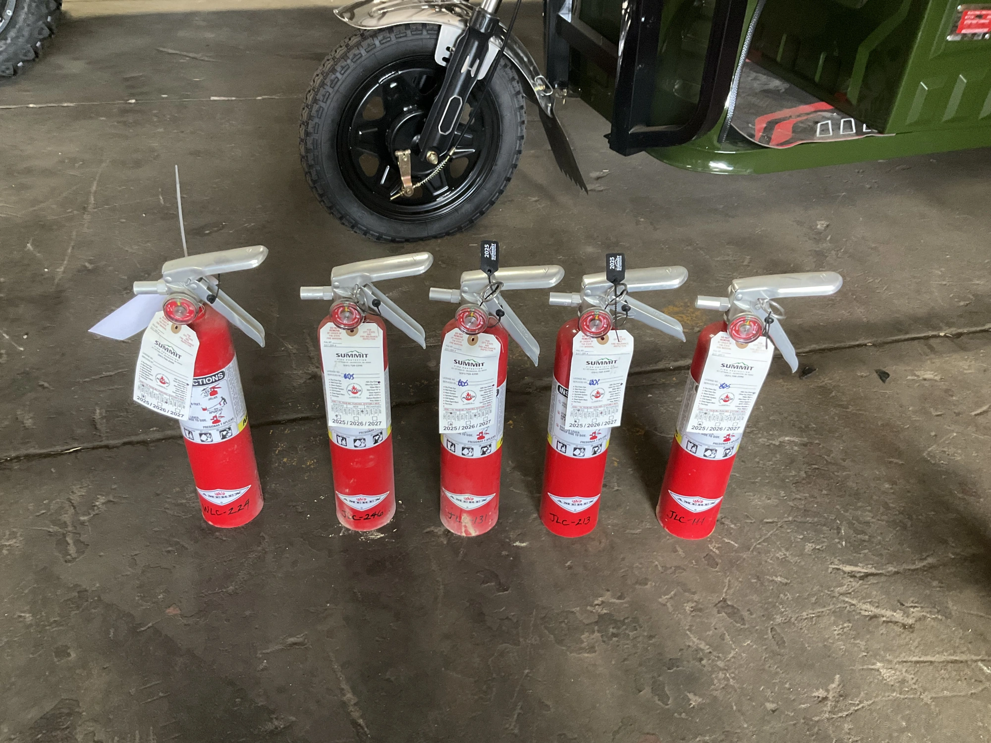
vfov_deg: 48.2
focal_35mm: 29
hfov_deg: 61.7
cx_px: 496
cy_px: 372
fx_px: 830
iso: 250
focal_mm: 3
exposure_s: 1/60
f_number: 1.8
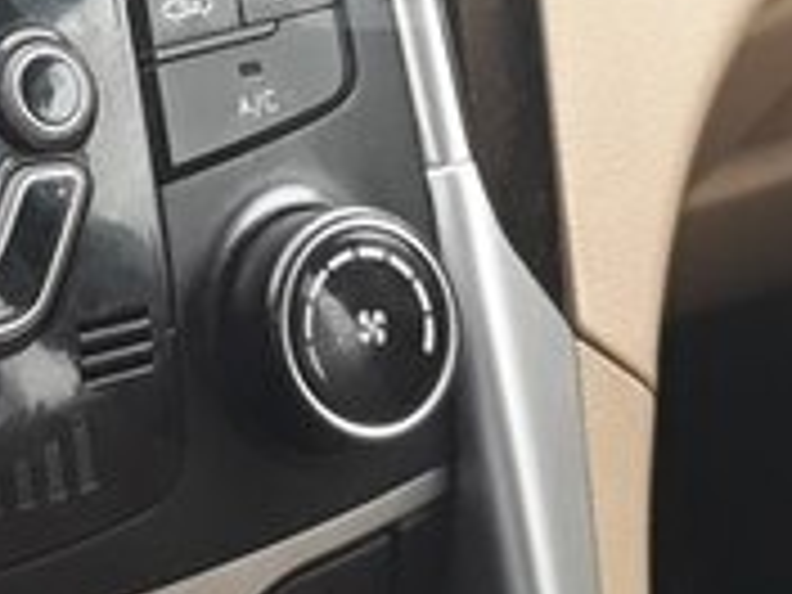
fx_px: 2311
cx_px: -18
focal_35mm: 101
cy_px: -38
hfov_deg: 18.9
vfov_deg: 14.4
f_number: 1.7
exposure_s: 1/50
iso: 80
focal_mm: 3.71
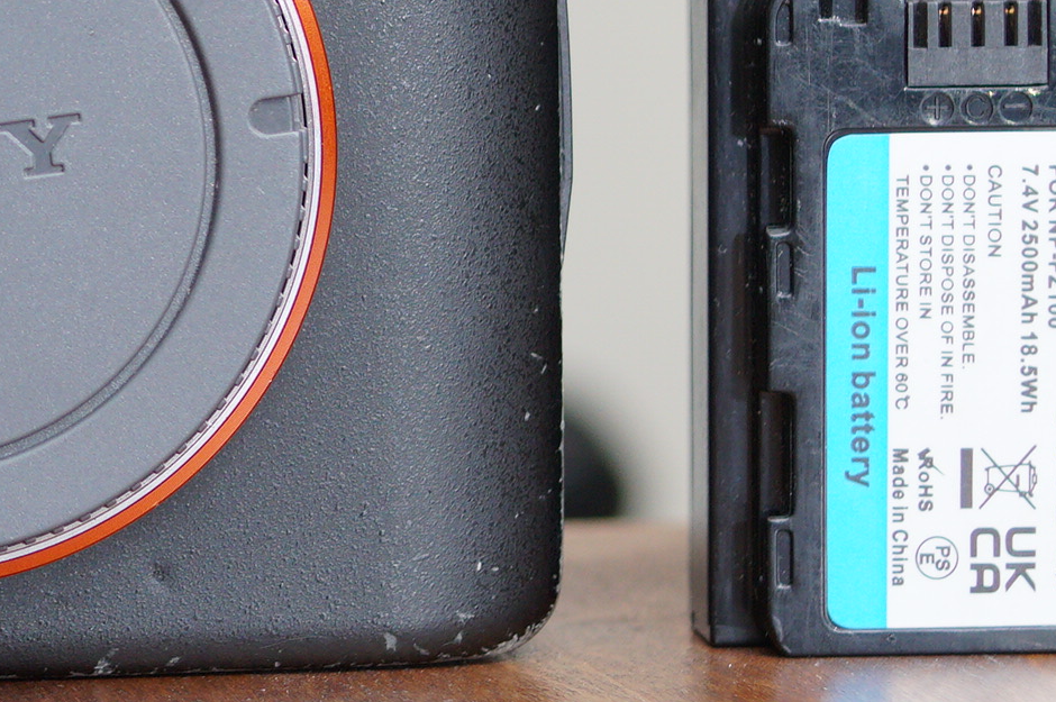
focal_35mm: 144
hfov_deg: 14.0
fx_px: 4220
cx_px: -46
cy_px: 168
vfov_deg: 9.5
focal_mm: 30
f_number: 4
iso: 500
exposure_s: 1/160
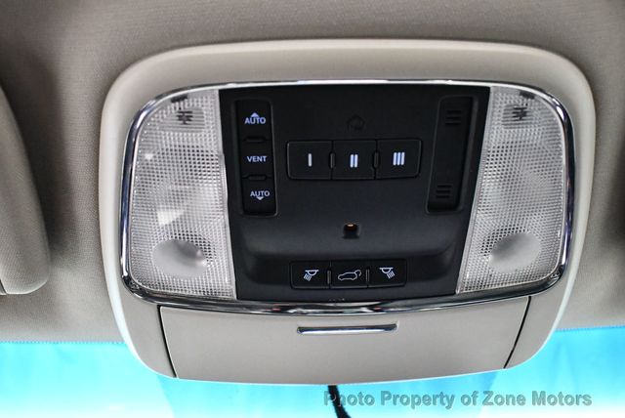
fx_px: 626
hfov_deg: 53.1
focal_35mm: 36
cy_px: 209
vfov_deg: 36.9
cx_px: 312
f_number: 3.5
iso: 7200
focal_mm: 18
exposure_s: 1/60
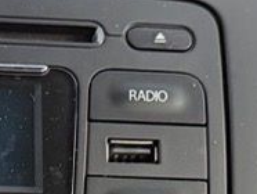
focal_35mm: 165
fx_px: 1227
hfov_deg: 11.8
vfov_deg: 8.8
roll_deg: -1.9
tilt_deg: -12.5
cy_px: 306
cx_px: -35
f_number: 1.78
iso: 800
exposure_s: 1/33
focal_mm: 6.76
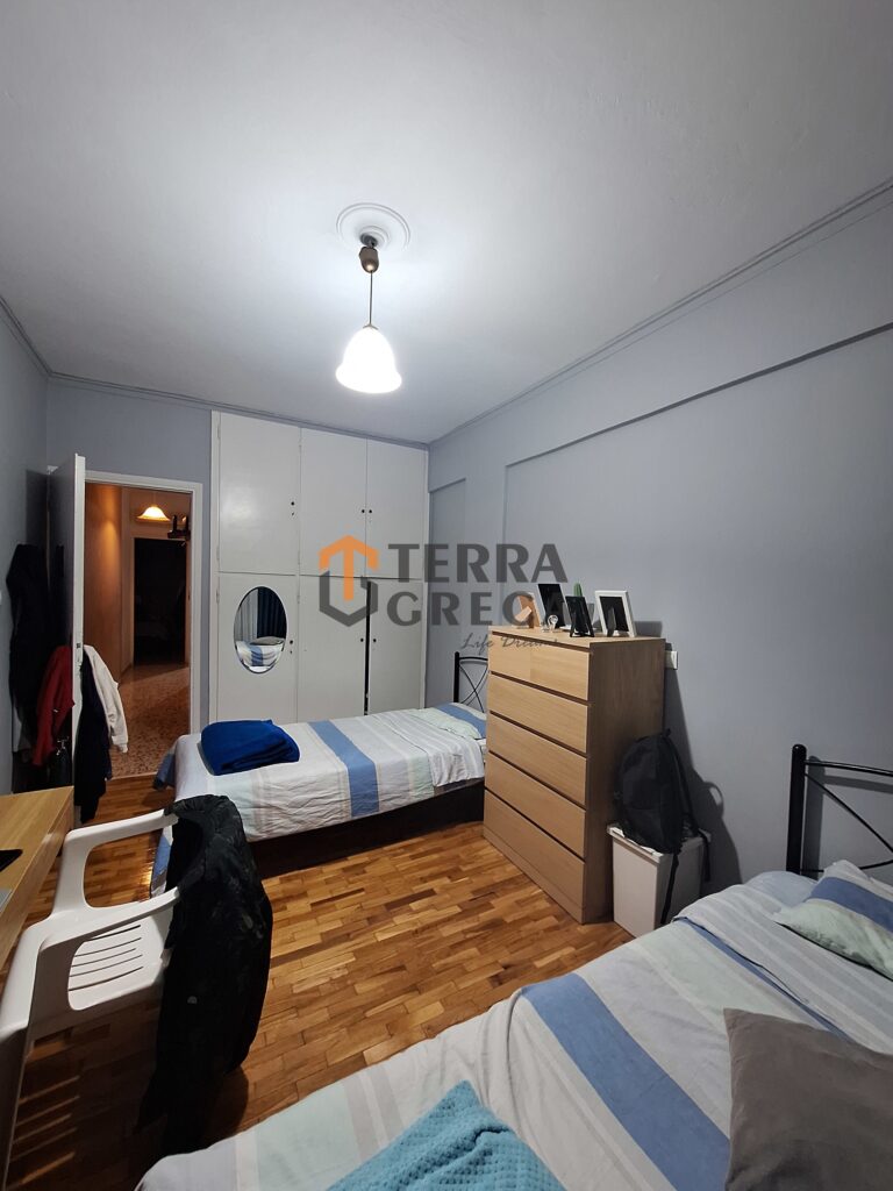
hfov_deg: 89.9
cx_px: 446
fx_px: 447
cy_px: 596
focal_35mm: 13
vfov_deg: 106.2
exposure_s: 1/25
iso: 200
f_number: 2.2
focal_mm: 1.74
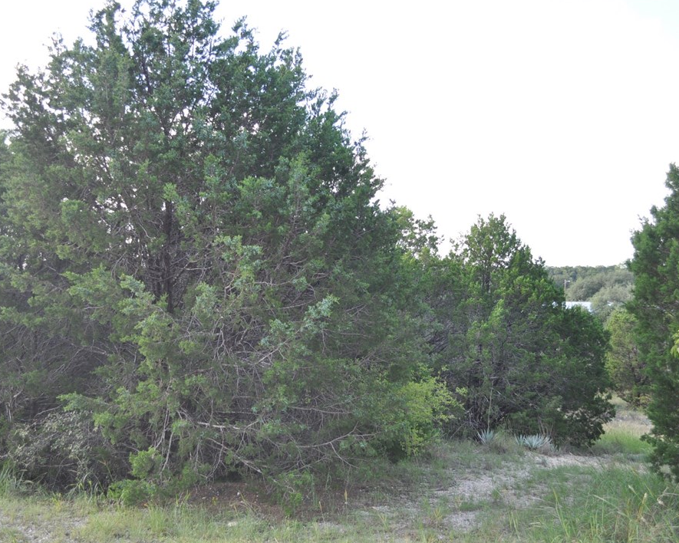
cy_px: 267
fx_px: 764
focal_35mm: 38
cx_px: 344
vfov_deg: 39.2
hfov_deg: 47.9
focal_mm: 22
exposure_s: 1/200
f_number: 4
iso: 200
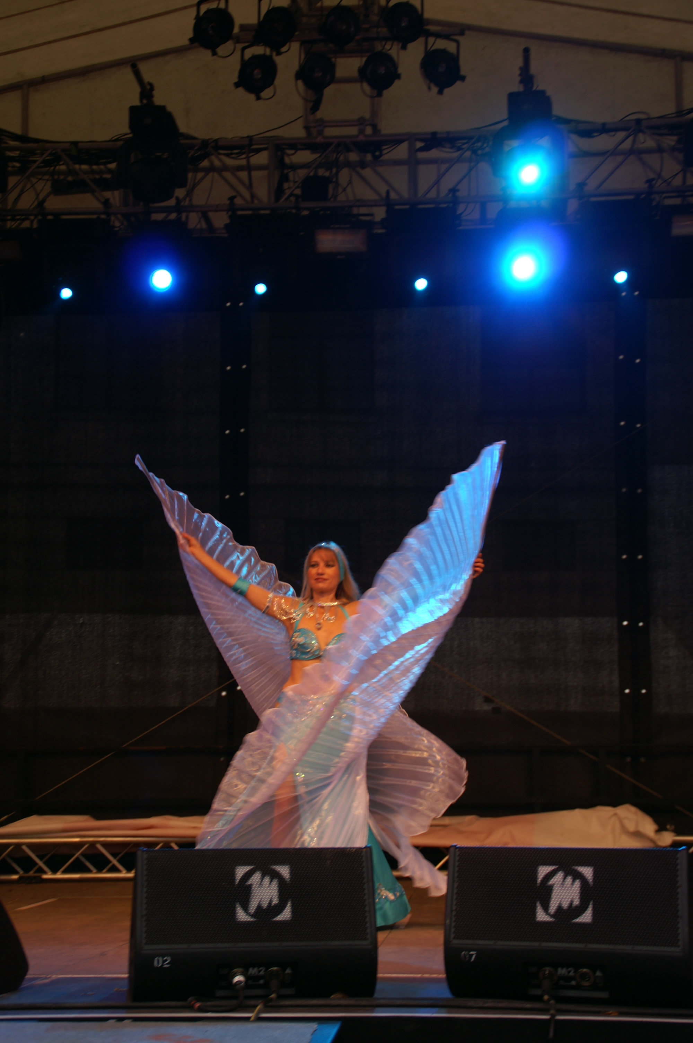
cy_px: 522
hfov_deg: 25.7
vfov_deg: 37.9
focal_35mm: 52
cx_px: 346
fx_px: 1519
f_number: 4.5
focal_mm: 35
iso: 200
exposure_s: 1/160
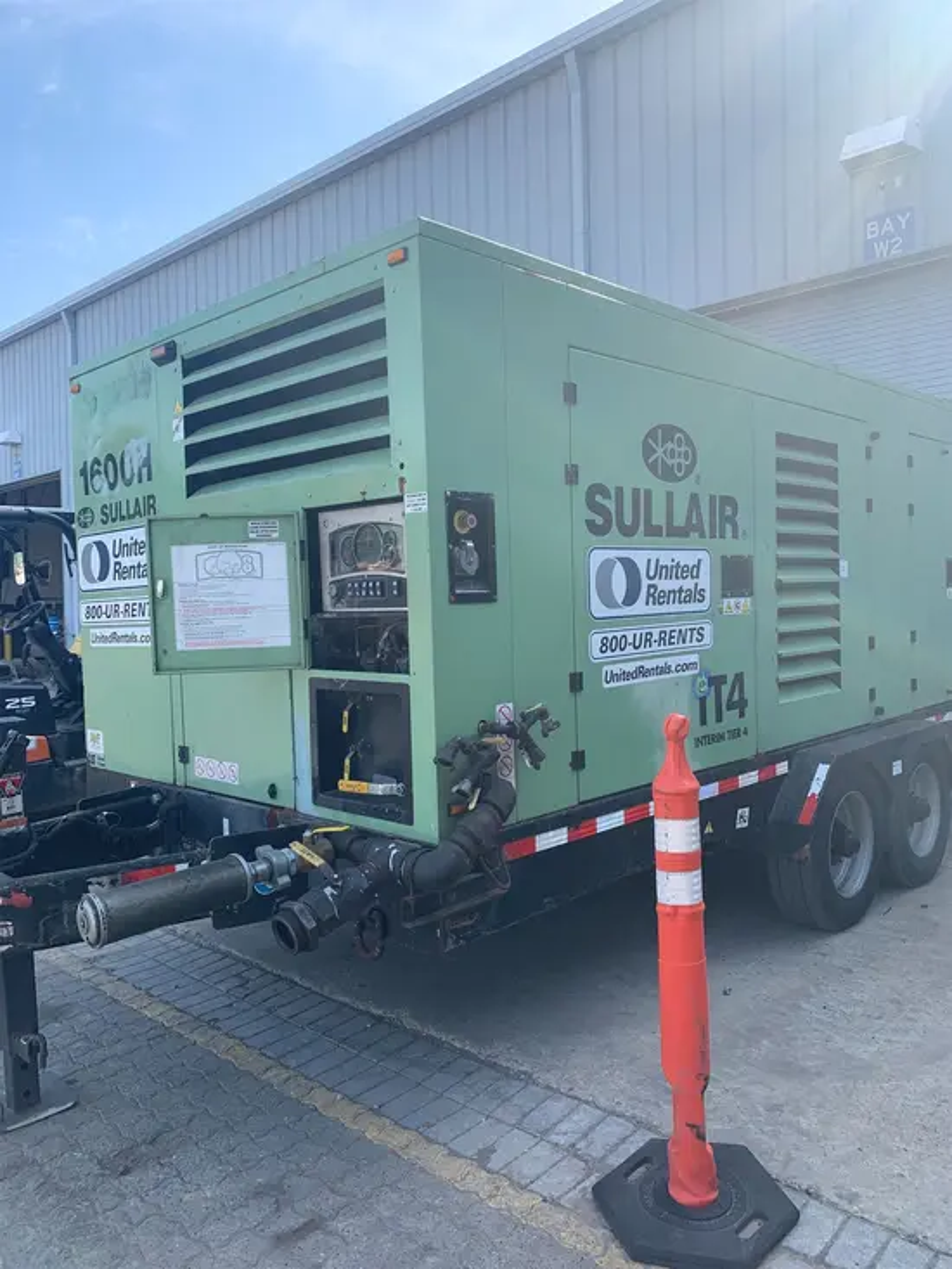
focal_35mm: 26
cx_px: 476
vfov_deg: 67.3
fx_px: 953
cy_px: 634
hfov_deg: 53.1
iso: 25
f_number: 1.8
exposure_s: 1/660
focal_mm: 4.25
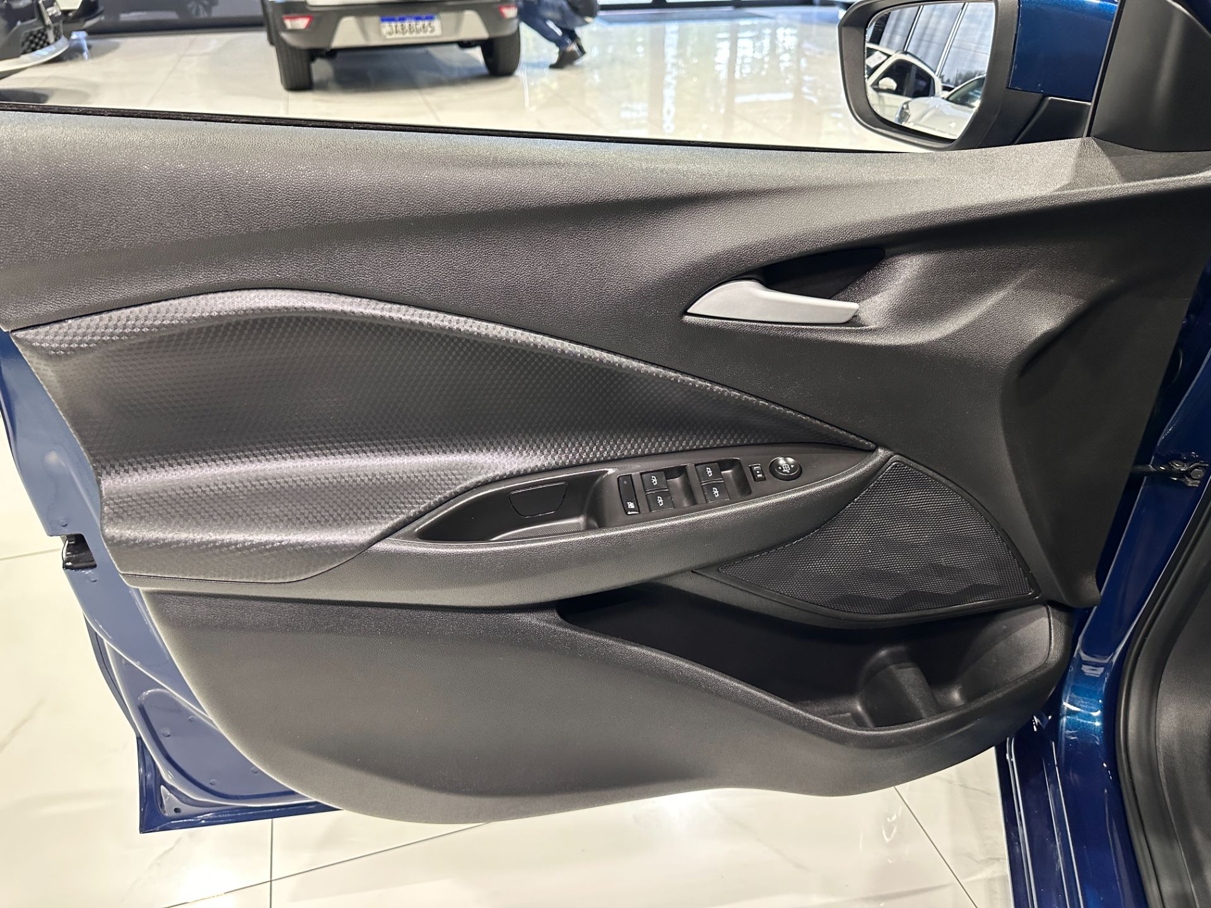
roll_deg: +0.7
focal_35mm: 24
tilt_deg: -32.3
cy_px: 454
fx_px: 840
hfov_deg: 71.6
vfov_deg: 56.8
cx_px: 606
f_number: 1.78
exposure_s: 1/60
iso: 500
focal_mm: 6.86
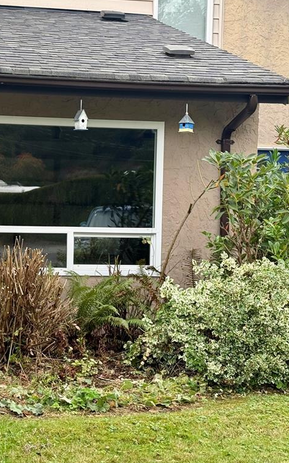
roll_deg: -1.4
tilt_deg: -1.5
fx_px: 869
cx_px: 42
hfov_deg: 18.6
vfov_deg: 29.8
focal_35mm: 69
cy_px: 229
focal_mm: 6.76
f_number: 1.78
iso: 100
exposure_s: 1/855
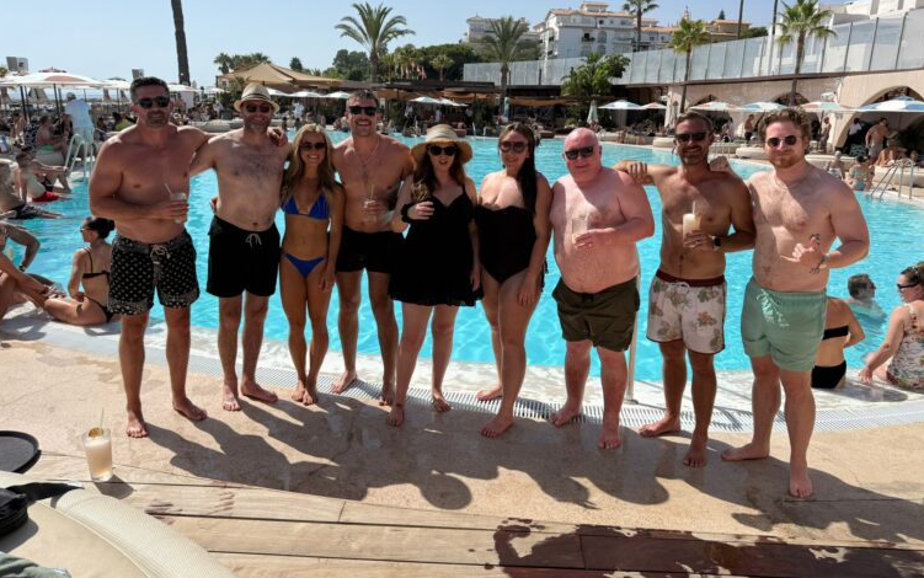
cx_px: 466
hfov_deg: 70.4
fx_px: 655
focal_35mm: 26
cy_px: 273
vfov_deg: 47.6
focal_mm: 6.76
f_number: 1.78
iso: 80
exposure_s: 1/6173
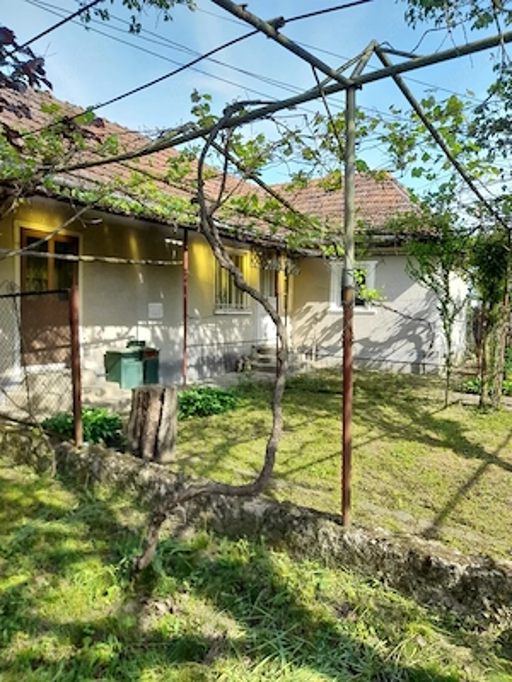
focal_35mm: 25
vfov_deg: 69.4
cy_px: 341
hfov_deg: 54.9
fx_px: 493
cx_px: 256
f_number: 2
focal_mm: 4.6
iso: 20
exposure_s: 1/244
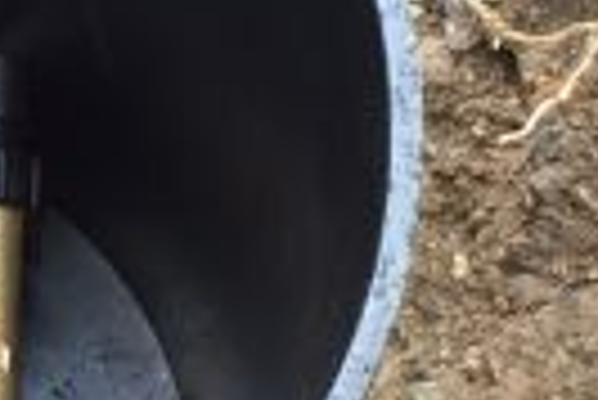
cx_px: -76
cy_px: -29
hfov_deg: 12.7
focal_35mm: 159
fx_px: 2644
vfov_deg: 8.6
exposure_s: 1/30
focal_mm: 4.15
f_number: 2.2
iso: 40
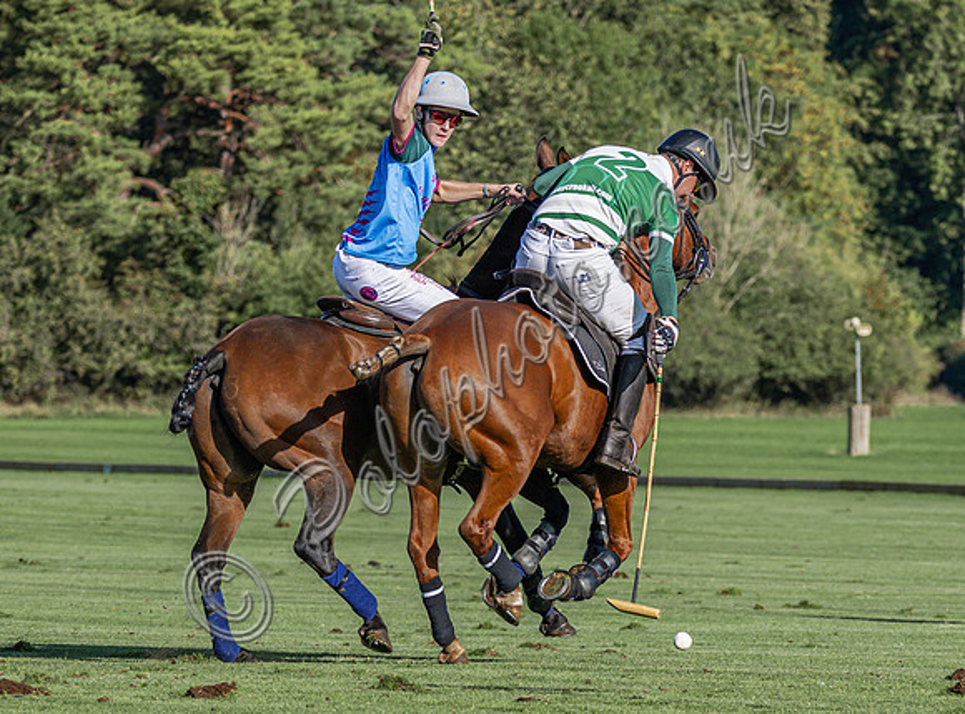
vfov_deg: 3.8
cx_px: 533
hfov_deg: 5.1
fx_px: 10886
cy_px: 605
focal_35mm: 392
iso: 250
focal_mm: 150
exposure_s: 1/2000
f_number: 4.8
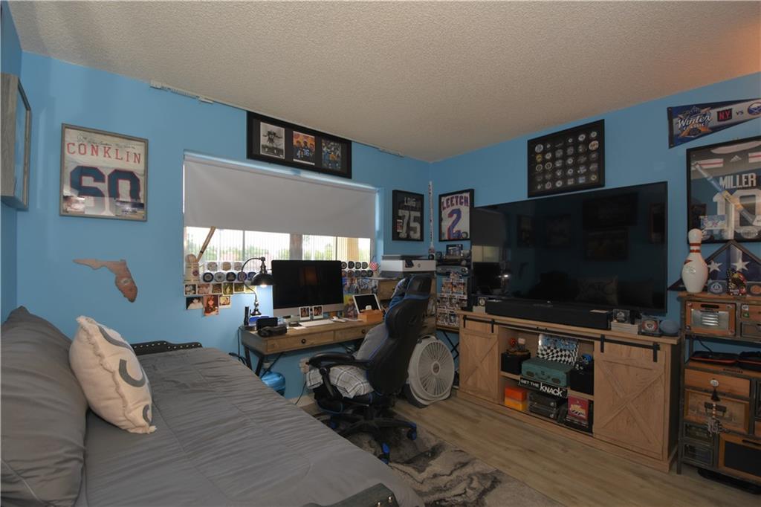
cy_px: 254
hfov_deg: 100.4
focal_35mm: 15
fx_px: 317
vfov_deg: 77.3
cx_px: 380
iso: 200
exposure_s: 1/60
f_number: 5
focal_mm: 10
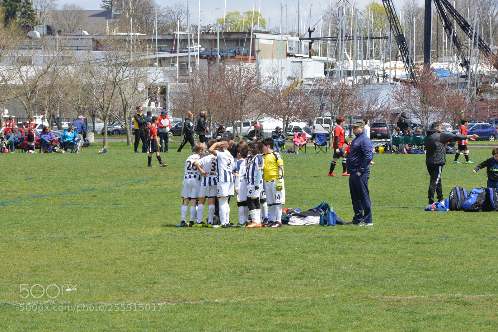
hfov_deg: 10.3
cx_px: 249
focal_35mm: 200
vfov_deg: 6.9
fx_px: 2767
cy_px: 166
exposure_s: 1/125
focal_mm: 200
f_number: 22
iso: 560
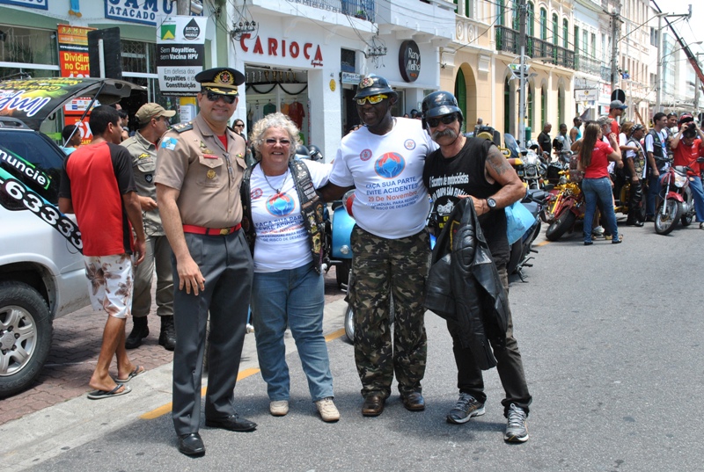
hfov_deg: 49.5
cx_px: 352
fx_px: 764
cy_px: 236
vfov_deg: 34.4
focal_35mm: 39
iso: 400
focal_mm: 26
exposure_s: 1/250
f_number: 8
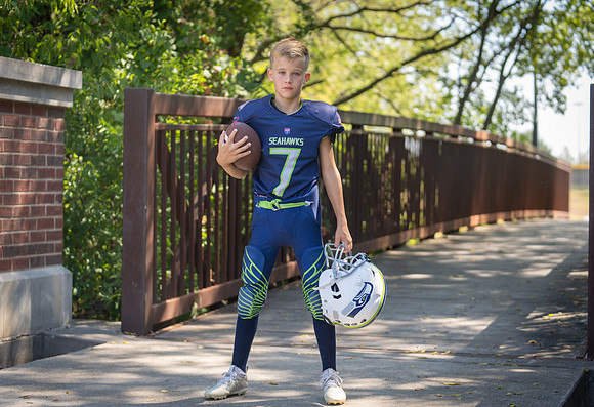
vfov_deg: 19.0
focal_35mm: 73
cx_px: 312
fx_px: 1215
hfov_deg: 27.5
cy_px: 199
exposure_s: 1/320
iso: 125
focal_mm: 70
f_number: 2.8
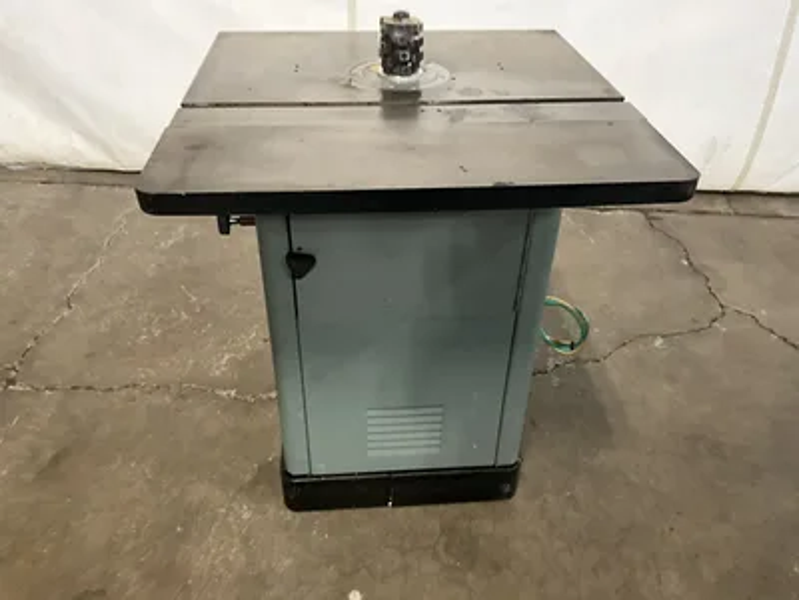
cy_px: 300
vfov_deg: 48.2
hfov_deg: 61.7
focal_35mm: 29
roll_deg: -1.5
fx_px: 669
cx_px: 400
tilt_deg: -35.8
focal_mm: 3
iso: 320
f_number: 1.8
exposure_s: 1/38
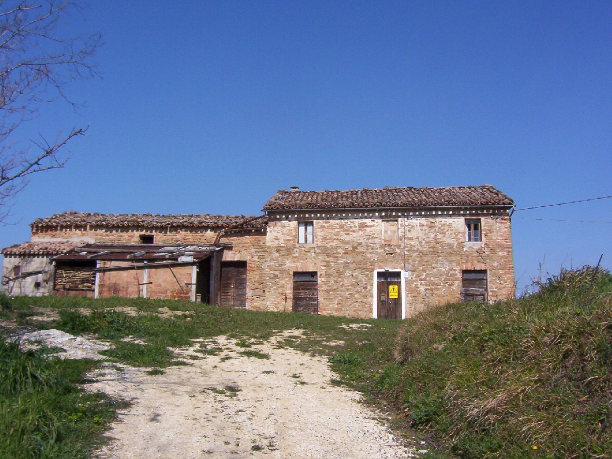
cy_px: 230
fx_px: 636
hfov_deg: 51.4
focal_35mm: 36
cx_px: 306
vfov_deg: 39.7
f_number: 5.24
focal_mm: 5.54
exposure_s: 1/1395
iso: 100
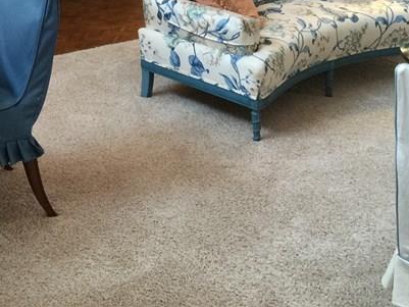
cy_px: -84
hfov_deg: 25.6
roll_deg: -0.8
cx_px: 49
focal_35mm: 74
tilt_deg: -10.1
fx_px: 875
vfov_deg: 18.6
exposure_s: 1/30
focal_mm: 4.15
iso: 50
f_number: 2.2
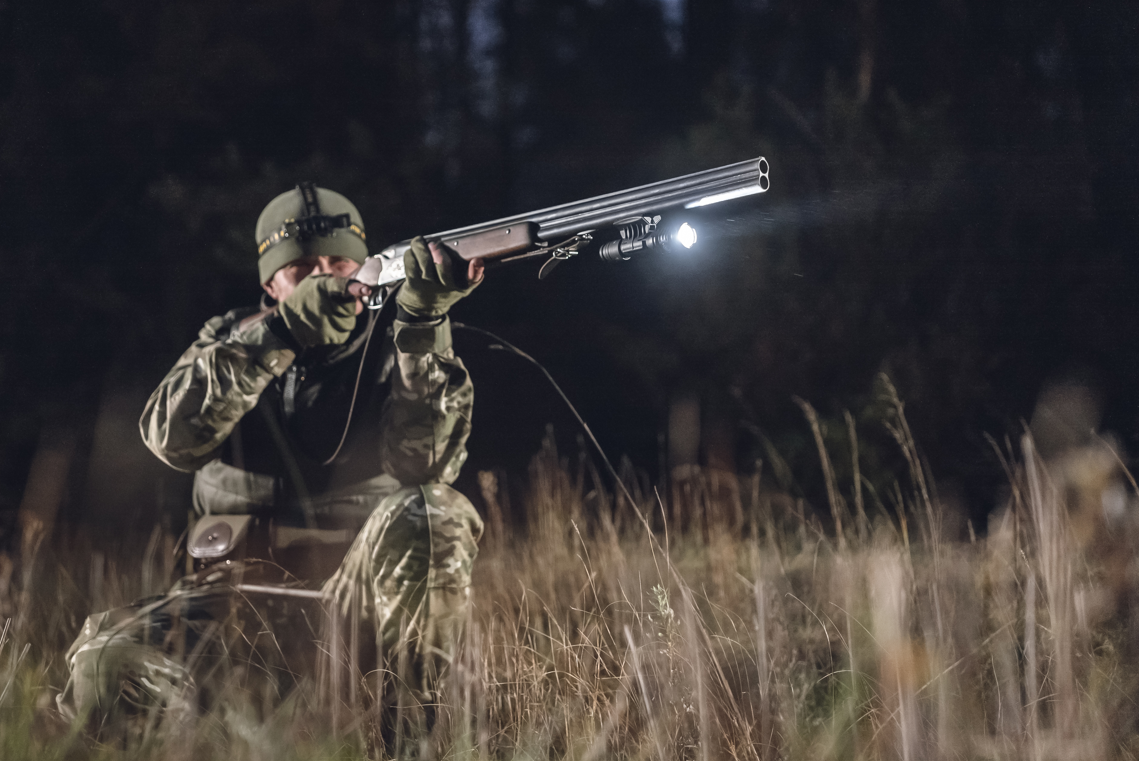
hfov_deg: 35.6
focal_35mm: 56
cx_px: 511
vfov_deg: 24.2
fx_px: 1773
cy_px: 366
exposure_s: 1/160
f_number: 1.8
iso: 1600
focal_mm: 50
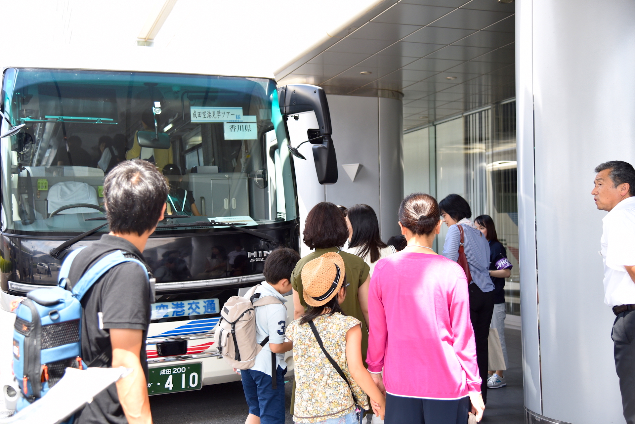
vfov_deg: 29.3
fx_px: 812
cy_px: 212
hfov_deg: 42.7
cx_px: 318
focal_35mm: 46
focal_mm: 46
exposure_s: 1/800
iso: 800
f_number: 4
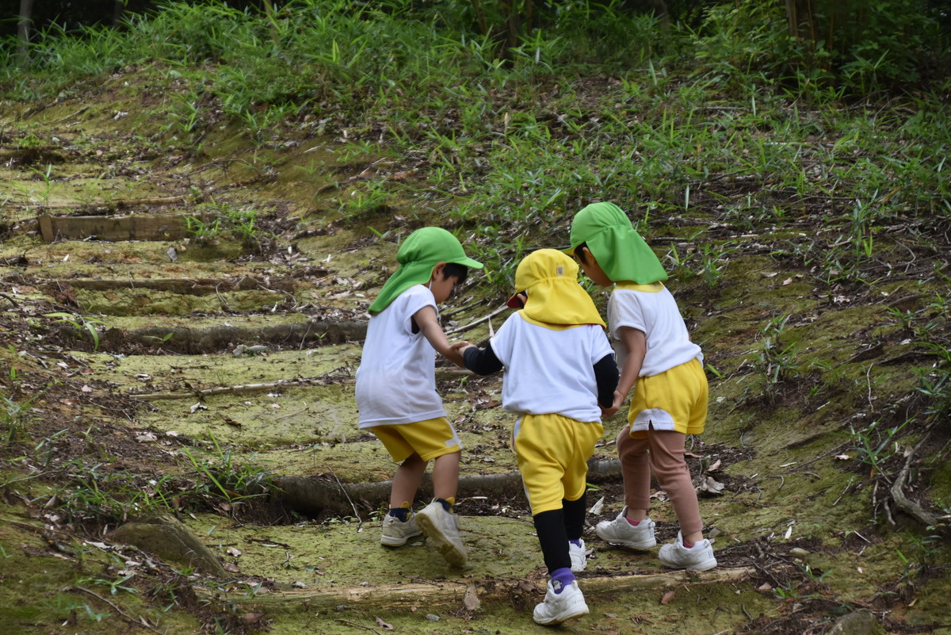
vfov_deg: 11.7
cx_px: 476
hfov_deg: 17.5
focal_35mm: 117
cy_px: 318
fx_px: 3092
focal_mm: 78
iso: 800
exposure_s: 1/250
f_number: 5.3
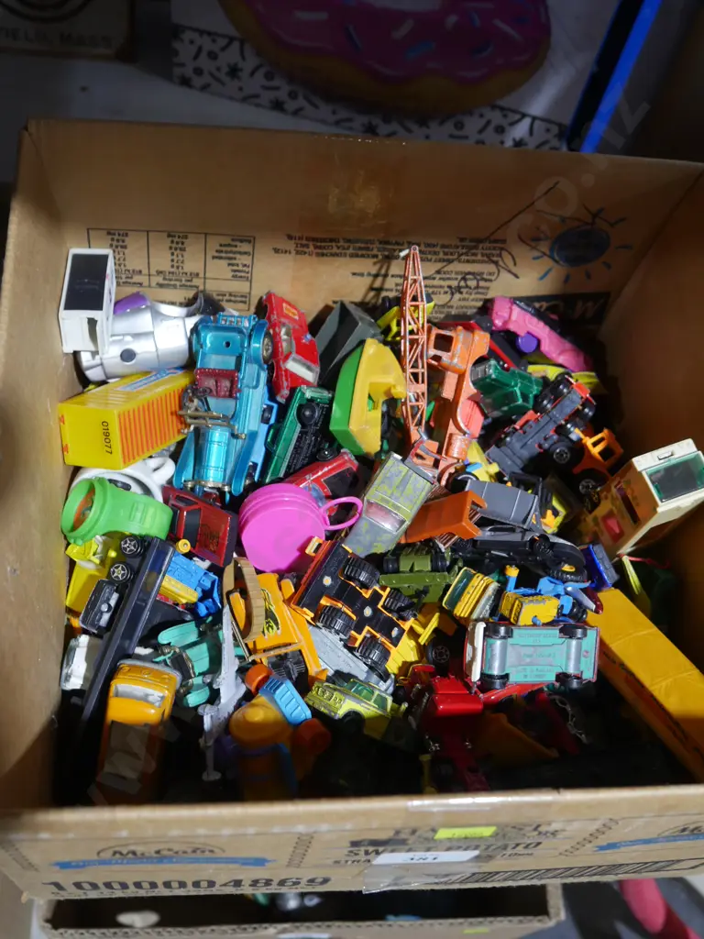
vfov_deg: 49.0
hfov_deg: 37.7
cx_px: 352
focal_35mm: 38
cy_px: 470
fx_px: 1030
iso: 640
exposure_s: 1/60
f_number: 4.1
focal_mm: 19
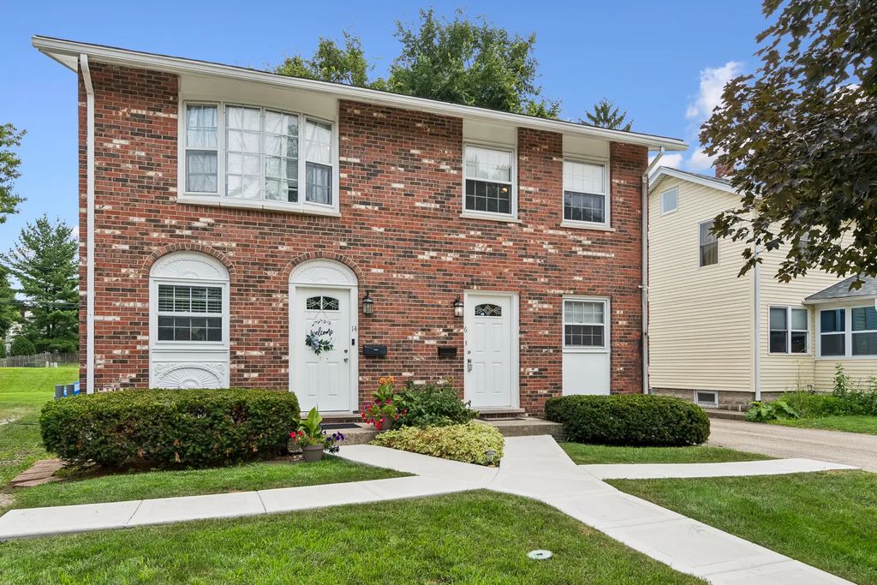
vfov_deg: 56.2
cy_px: 292
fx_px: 548
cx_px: 438
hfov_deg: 77.3
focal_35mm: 22
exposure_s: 1/320
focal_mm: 15
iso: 250
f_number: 8
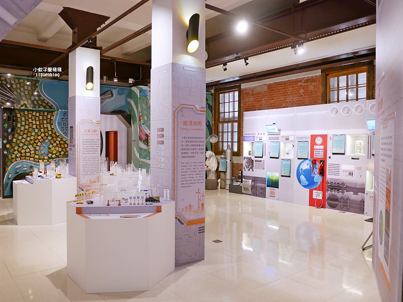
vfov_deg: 49.8
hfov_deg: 63.4
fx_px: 326
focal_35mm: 28
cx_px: 202
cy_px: 151
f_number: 2.5
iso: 800
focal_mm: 14
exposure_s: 1/60
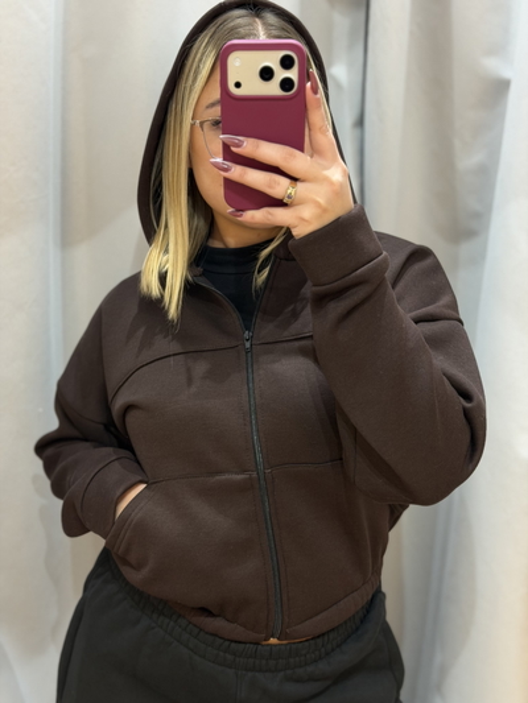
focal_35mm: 48
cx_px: 264
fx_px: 976
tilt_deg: -15.3
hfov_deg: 30.3
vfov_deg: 39.6
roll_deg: -3.9
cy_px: 352
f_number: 1.78
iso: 160
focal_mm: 6.76
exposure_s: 1/50
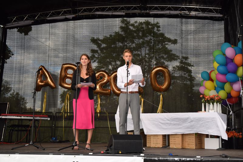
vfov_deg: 26.5
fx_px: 344
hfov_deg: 38.9
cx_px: 122
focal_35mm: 51
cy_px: 81
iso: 100
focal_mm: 34
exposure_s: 1/160
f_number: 5.6
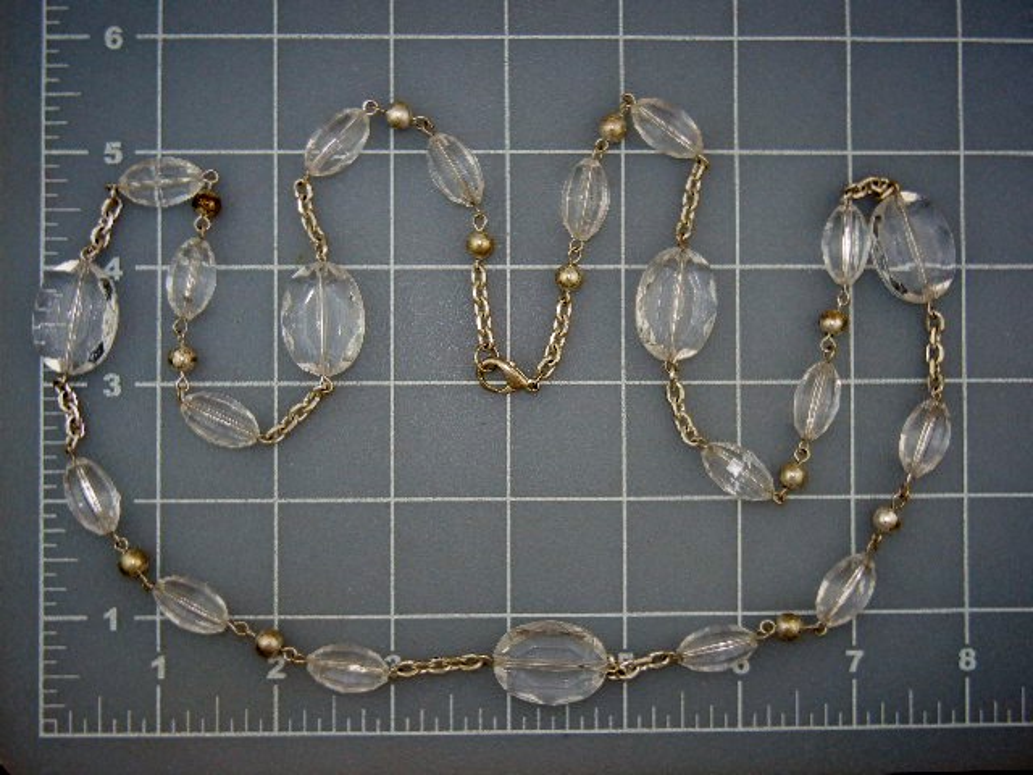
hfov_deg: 47.9
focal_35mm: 39
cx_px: 516
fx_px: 1164
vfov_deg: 36.8
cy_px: 388
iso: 225
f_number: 3.7
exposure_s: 1/30.6
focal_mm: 7.1
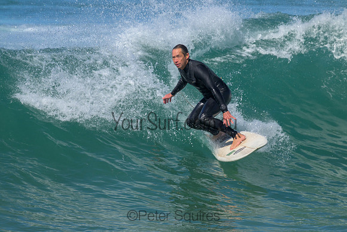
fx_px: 7713
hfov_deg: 2.6
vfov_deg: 1.7
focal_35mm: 800
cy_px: 116
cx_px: 174
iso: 1000
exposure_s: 1/800
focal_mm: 800
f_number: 11
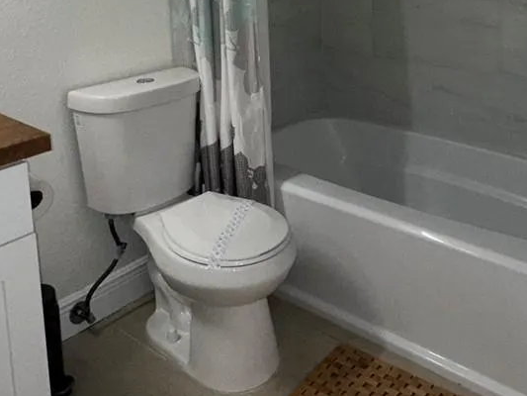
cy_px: 13
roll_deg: +1.0
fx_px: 640
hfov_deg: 44.4
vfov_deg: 32.0
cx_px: 331
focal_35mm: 42
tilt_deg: -9.3
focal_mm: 2.22
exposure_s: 1/60
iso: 125
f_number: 2.2
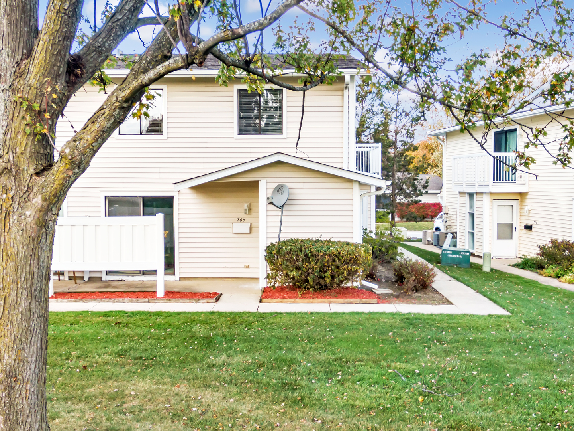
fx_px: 647
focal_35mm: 39
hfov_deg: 47.9
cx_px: 287
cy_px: 216
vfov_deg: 36.8
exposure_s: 1/160
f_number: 3.4
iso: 100
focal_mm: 6.63
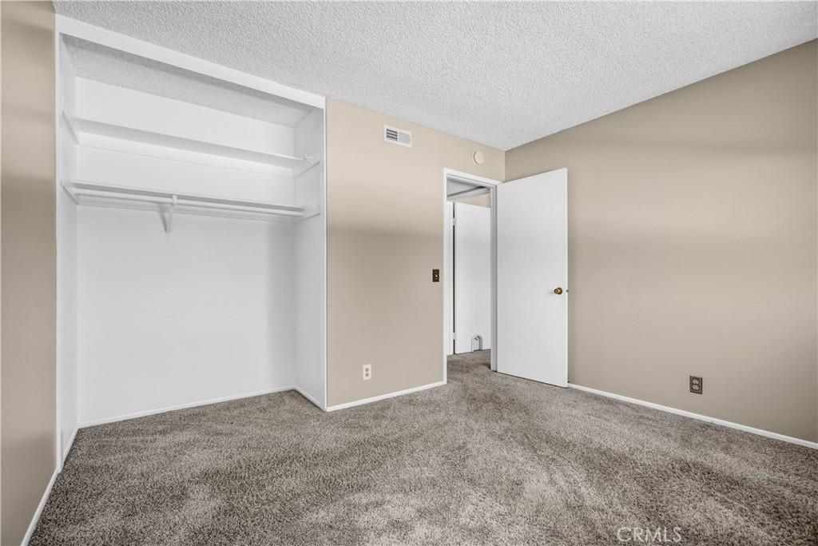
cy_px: 273
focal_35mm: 15
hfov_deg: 100.4
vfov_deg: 77.3
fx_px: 341
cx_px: 409
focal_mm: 10
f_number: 9
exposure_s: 1/13
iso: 400
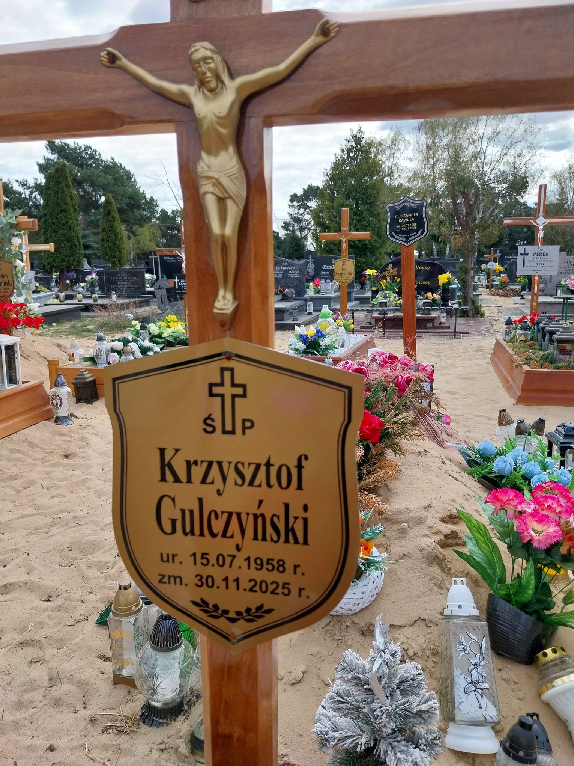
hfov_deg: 53.1
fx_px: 575
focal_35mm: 26
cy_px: 383
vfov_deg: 67.3
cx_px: 287
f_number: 1.8
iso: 25
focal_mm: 4
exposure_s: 1/842
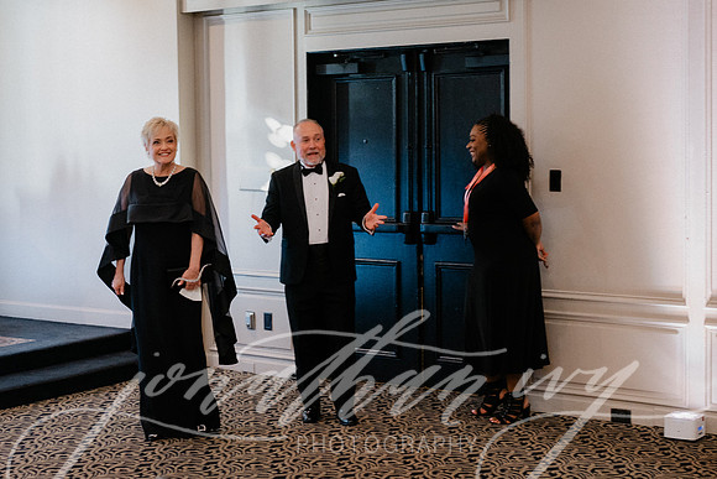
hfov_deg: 30.9
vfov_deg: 20.9
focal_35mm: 65
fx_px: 1295
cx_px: 362
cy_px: 205
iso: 1000
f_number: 2.8
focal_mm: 50
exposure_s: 1/100
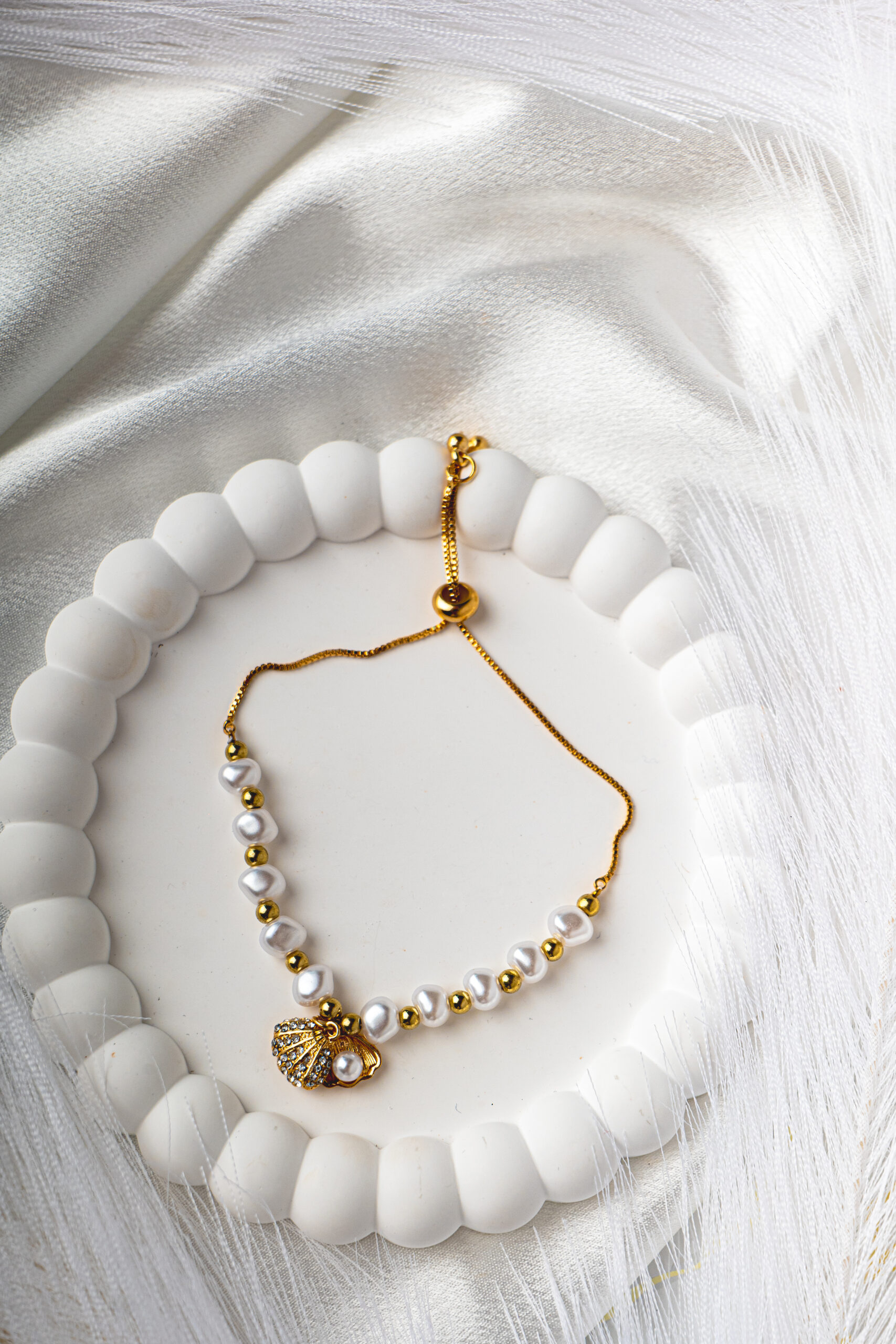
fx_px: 2240
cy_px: 672
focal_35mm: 60
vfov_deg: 33.4
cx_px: 448
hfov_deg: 22.6
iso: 400
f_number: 7.1
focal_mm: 60
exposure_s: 1/160
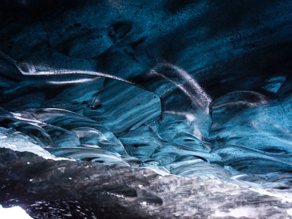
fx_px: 337
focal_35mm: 40
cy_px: 110
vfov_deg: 36.0
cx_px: 160
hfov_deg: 46.7
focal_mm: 24
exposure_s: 1/6
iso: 3200
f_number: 4.5
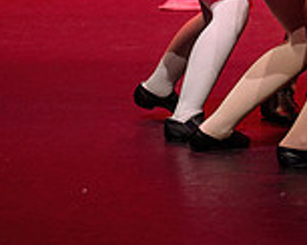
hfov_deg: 2.7
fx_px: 6579
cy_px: -172
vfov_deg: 2.1
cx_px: 393
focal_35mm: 725
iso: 1250
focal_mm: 155
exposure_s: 1/640
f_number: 2.8
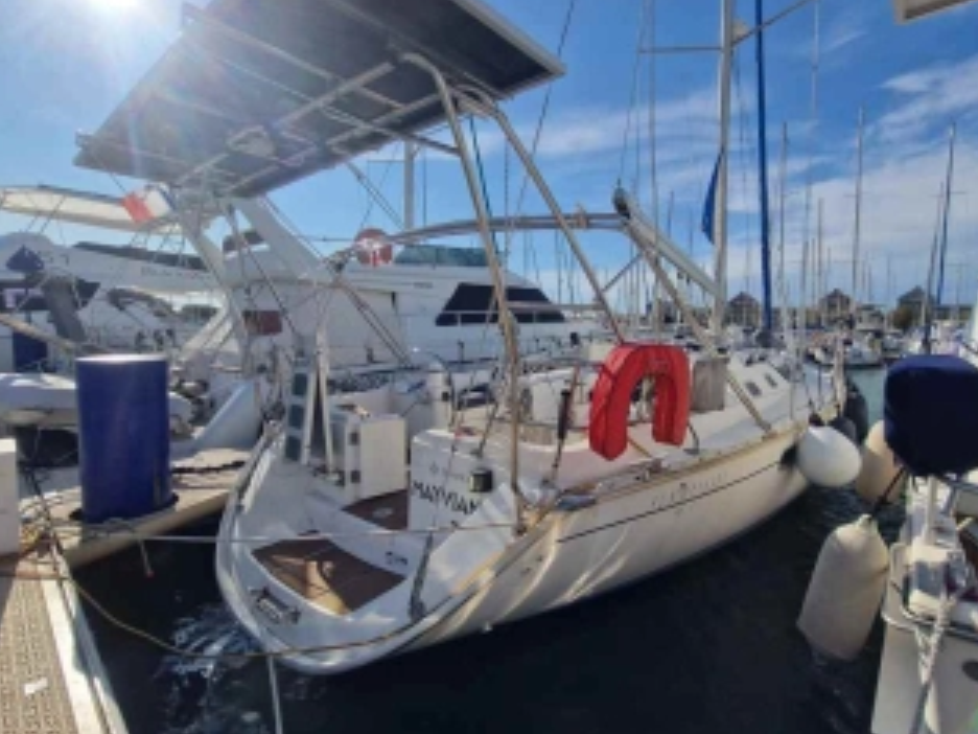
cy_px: 373
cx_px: 542
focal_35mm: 15
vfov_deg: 81.7
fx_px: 424
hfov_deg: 97.8
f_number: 2.2
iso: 50
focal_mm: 2.2
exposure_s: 1/4336
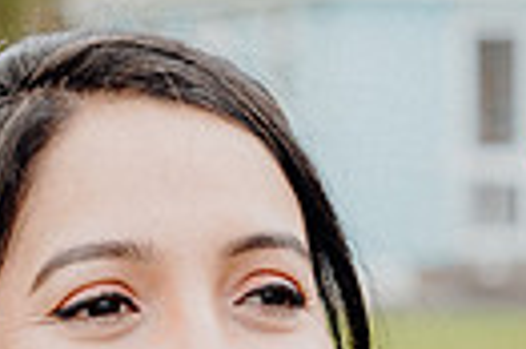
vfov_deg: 6.2
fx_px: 3240
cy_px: 271
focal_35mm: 222
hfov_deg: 9.3
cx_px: 365
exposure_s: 1/250
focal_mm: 50
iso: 125
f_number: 3.5
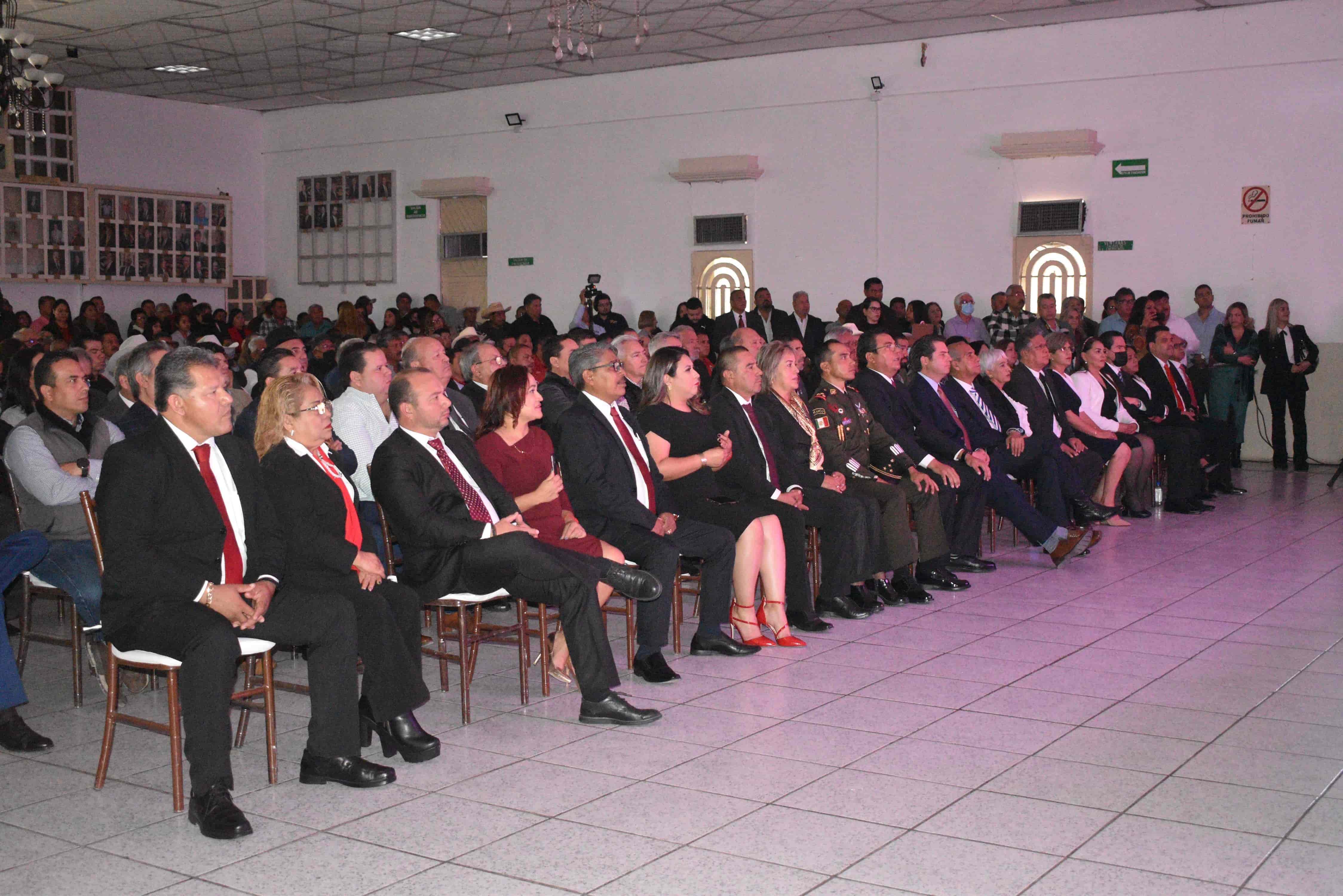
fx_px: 1623
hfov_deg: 45.0
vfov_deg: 30.9
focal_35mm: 44
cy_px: 448
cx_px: 672
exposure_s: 1/60
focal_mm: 29
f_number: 4.2
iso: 6400
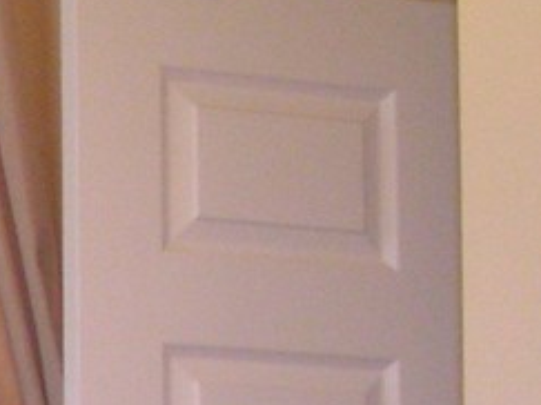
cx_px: -459
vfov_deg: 9.0
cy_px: 645
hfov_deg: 11.4
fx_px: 2499
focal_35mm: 160
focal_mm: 5.8
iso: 200
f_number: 2.8
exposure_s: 1/40
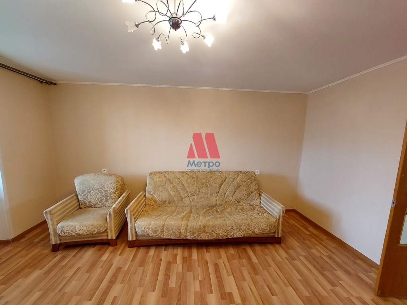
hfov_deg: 106.2
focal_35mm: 13
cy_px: 152
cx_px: 204
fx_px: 153
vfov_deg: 89.9
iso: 320
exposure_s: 1/33
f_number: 2.2
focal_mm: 1.74
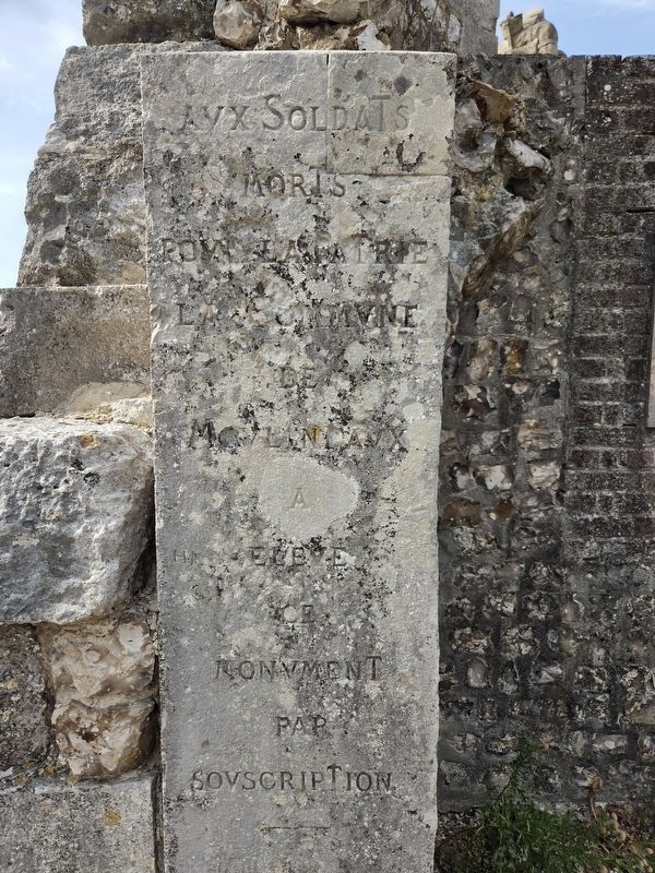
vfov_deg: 73.9
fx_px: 580
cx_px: 328
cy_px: 436
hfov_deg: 58.9
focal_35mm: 23
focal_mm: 5.4
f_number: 1.8
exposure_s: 1/1636
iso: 80
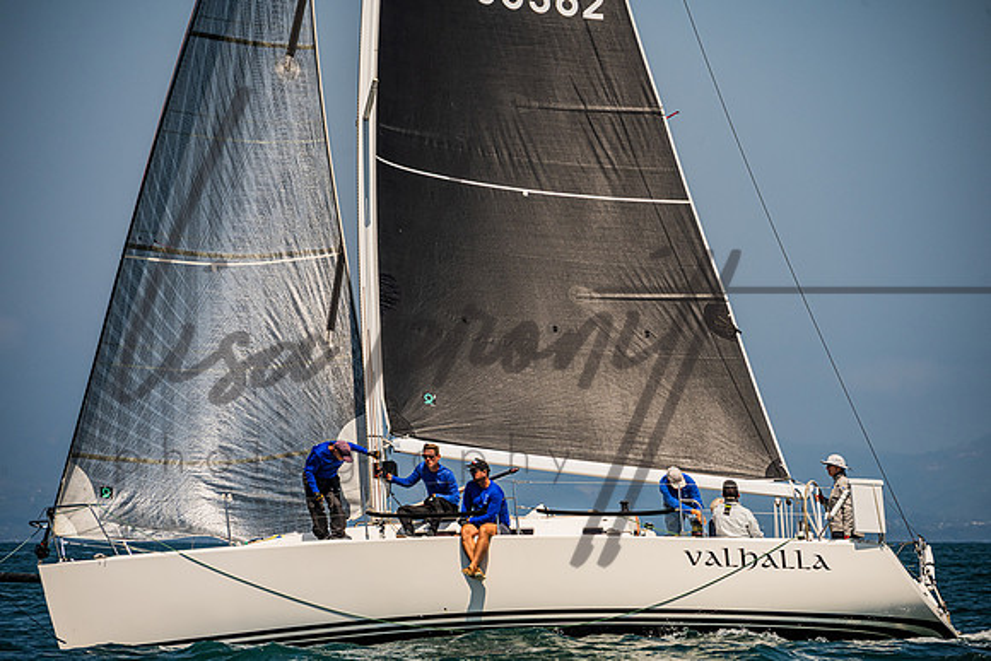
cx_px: 504
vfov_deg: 5.6
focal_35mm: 247
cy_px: 330
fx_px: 6809
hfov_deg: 8.3
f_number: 8
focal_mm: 240
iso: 500
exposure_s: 1/2500
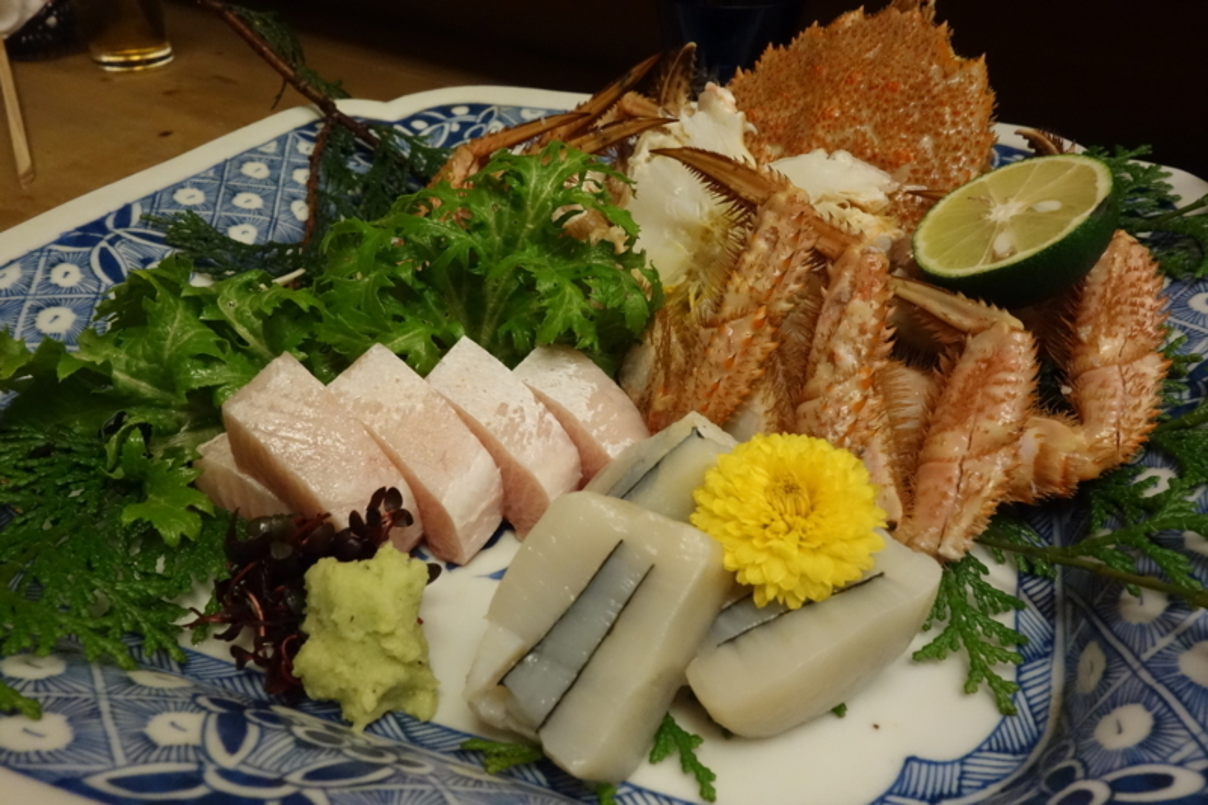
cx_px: 604
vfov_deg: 46.4
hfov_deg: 65.5
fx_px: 939
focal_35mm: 28
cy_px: 402
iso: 2000
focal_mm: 10.4
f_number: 8
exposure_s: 1/30
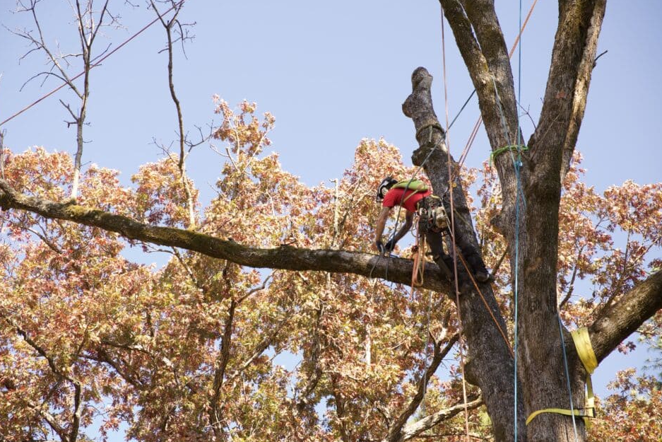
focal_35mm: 82
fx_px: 1508
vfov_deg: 16.7
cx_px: 309
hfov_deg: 24.8
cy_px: 227
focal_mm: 50
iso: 80
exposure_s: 1/160
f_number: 4
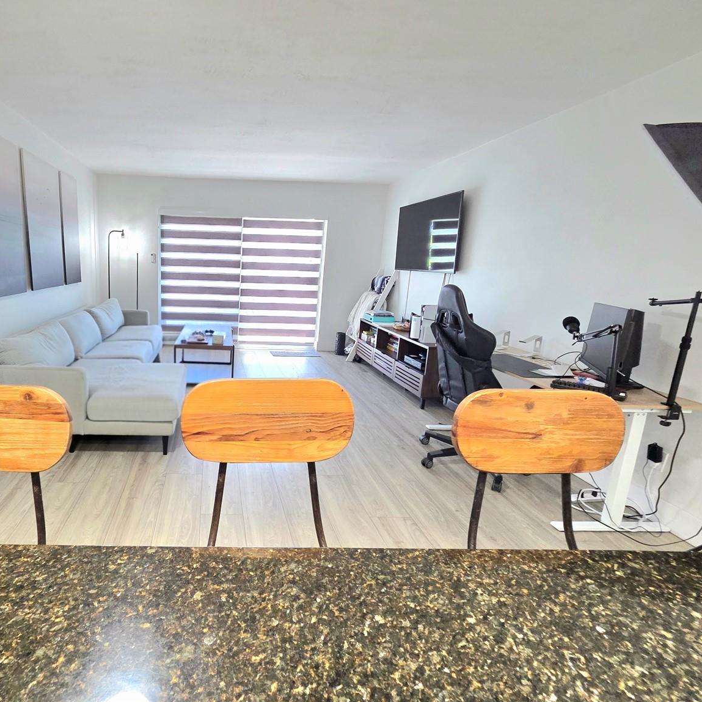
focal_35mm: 16
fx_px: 367
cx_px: 224
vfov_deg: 87.4
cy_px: 337
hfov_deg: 83.8
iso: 160
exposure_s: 1/60.2
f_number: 2.2
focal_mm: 2.2
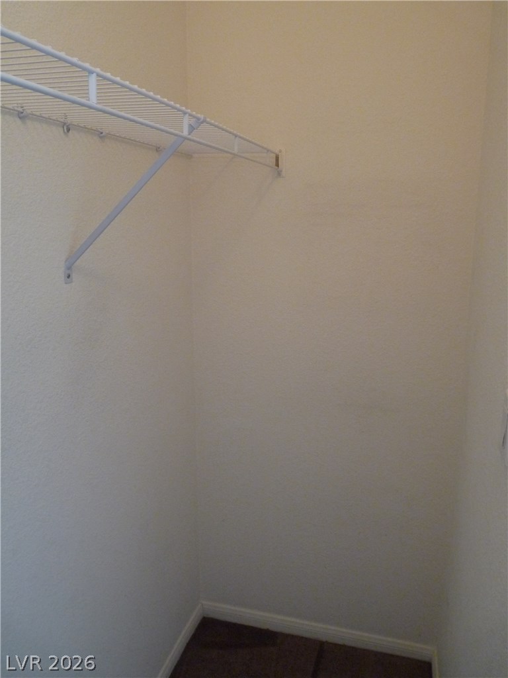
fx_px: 528
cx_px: 254
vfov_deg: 65.3
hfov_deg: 51.4
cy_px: 339
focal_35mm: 27
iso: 400
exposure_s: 1/30
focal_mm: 4.8
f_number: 2.8
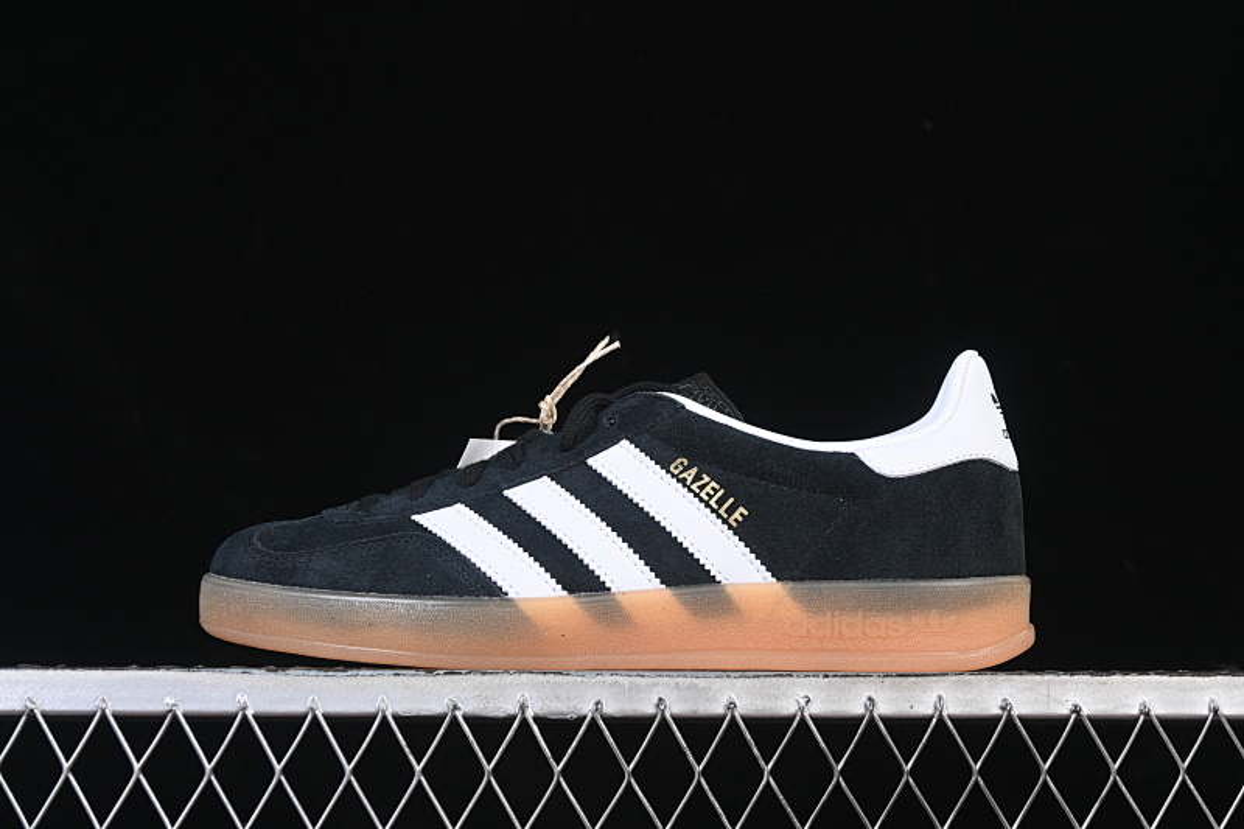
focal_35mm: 75
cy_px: 414
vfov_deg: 18.2
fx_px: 2591
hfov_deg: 27.0
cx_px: 622
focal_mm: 50
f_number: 6.3
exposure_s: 1/50
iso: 160
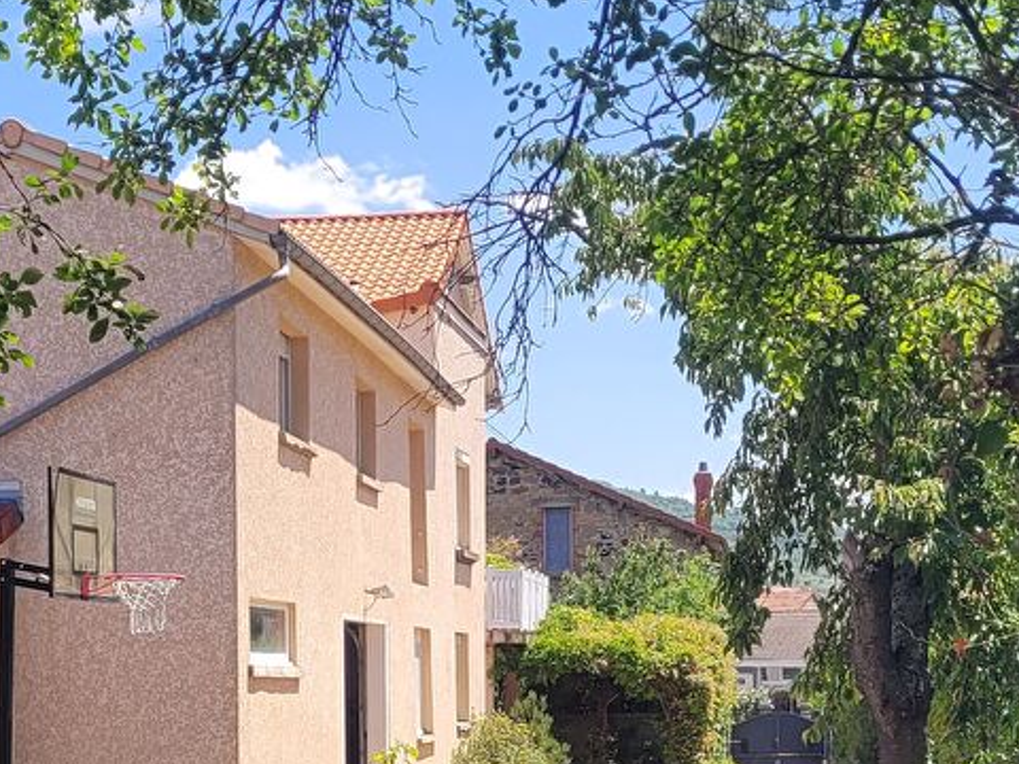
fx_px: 2296
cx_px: 486
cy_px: 800
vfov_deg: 18.3
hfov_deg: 25.0
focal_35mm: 78
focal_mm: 5.4
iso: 40
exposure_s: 1/1293
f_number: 1.8
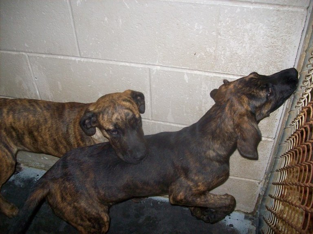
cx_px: 156
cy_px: 117
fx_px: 325
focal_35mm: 36
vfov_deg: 39.6
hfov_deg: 51.4
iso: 200
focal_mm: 6
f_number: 2.7
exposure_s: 1/64
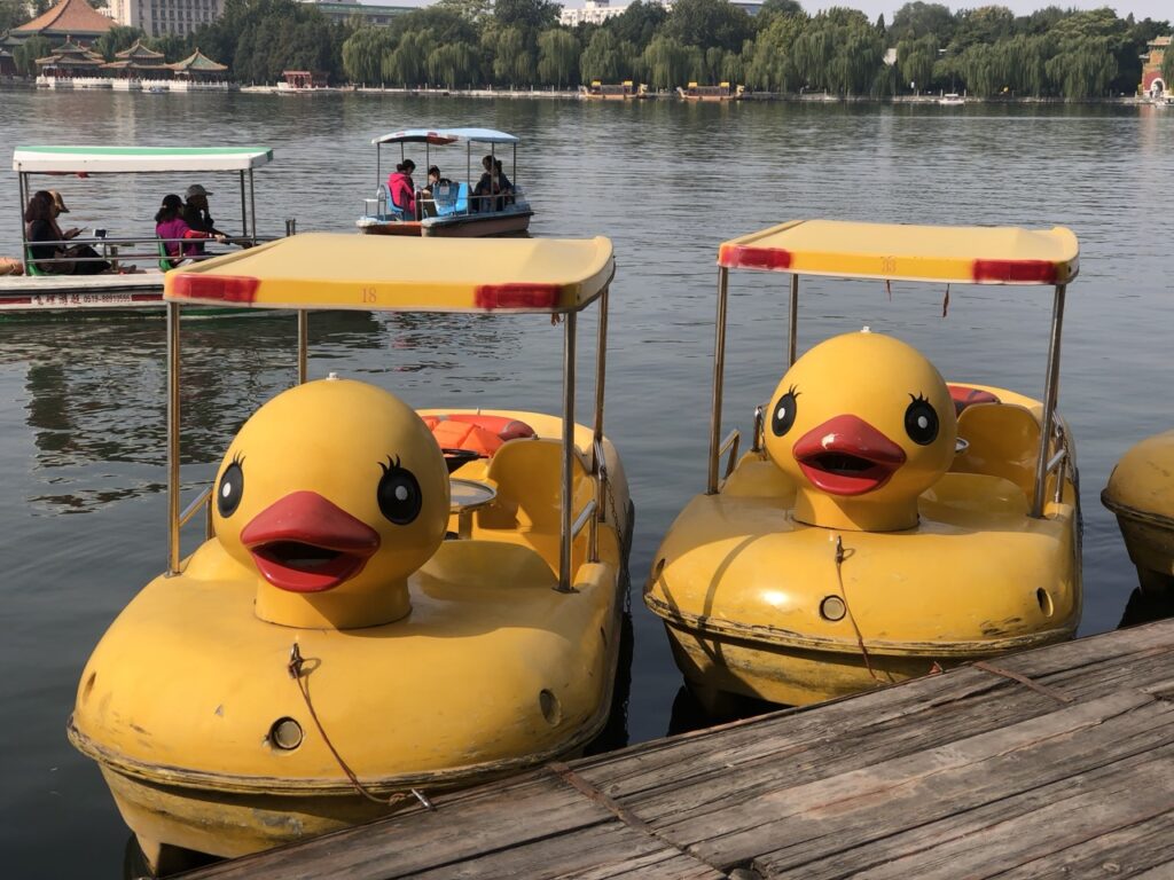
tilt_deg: -11.1
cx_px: 587
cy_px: 440
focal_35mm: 57
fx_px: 1933
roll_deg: -1.5
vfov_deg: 25.7
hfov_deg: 33.8
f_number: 2.8
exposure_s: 1/714
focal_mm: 6.6
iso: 20
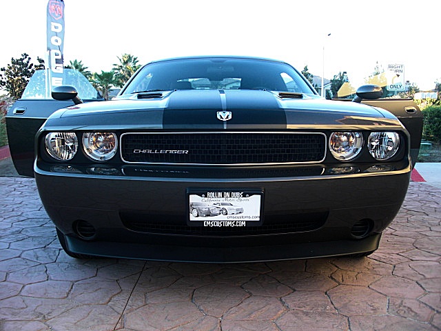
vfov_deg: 39.7
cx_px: 220
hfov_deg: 51.4
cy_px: 166
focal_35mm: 36
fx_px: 459
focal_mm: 6.3
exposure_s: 1/80
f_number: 2.8
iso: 100
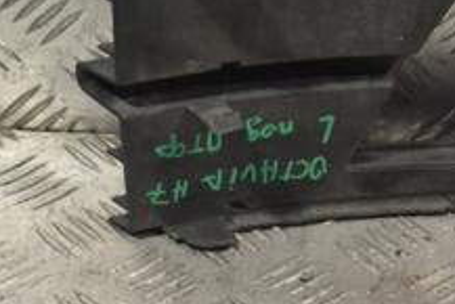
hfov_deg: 10.1
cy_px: 107
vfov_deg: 6.9
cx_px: 627
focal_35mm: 199
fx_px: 2517
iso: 3200
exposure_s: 1/320
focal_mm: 48
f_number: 9
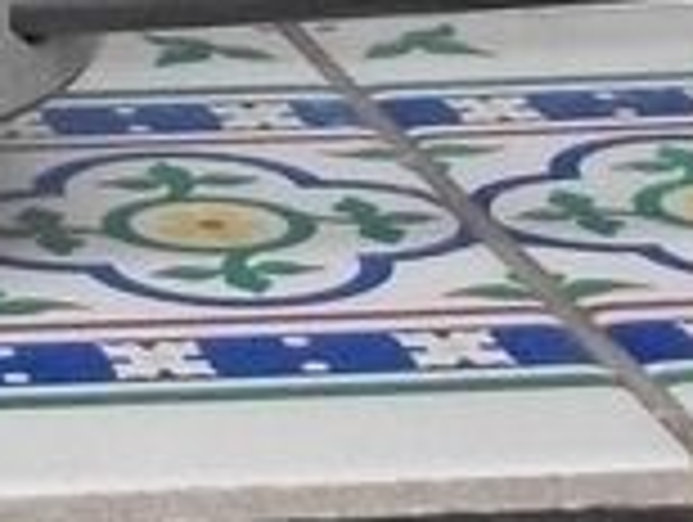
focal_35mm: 227
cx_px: -810
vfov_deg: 6.2
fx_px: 4552
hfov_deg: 8.2
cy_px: -882
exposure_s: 1/500
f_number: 3.1
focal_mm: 6.3
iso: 572
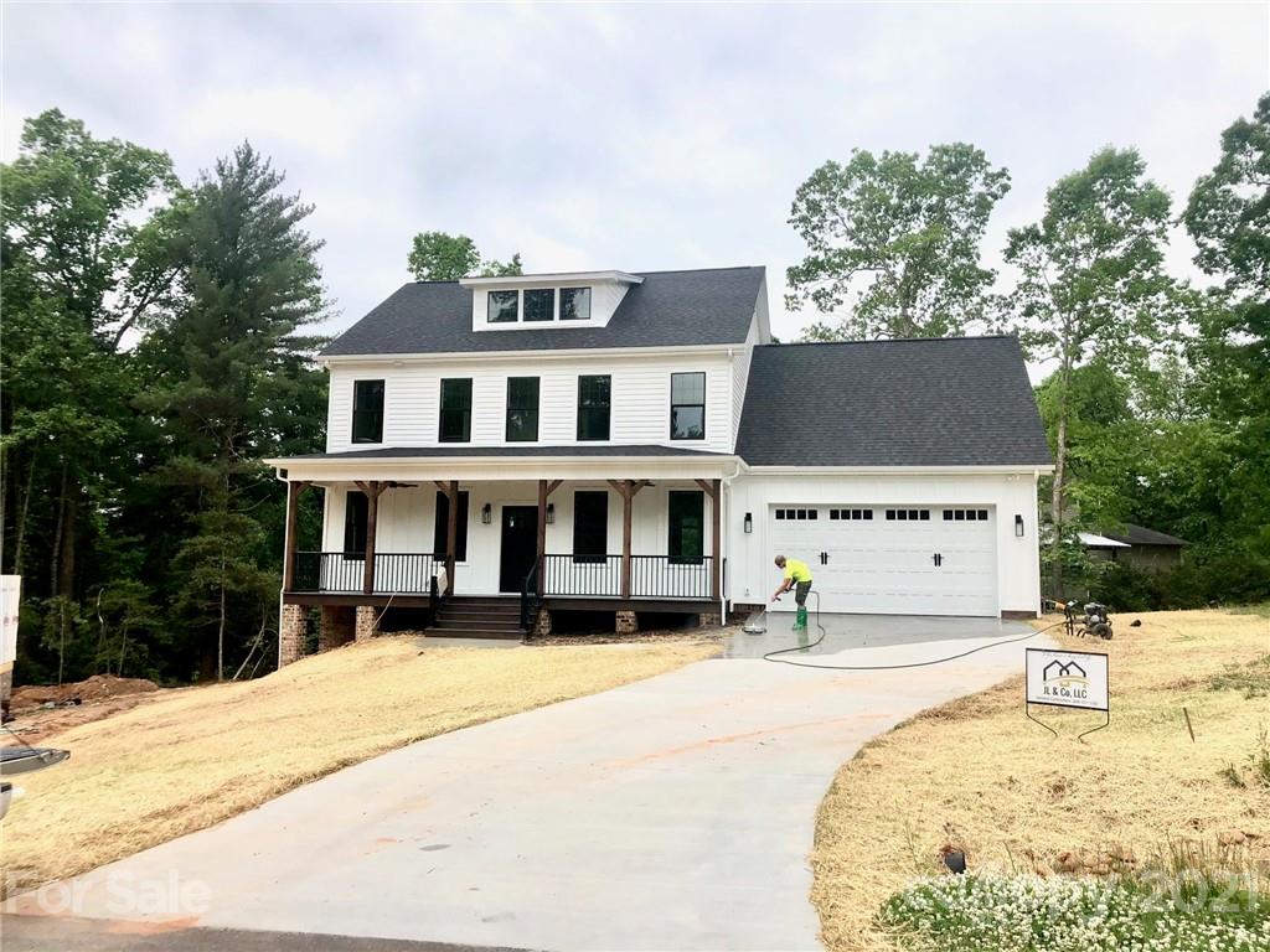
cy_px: 476
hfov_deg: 63.4
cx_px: 635
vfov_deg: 49.7
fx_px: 1027
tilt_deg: +4.5
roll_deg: -0.8
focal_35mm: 28
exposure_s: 1/3003
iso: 20
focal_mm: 3.99
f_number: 1.8
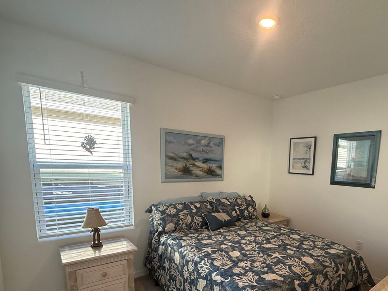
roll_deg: -2.0
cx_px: 245
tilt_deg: -9.0
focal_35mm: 21
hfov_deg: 77.4
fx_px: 235
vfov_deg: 61.4
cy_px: 201
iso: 250
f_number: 2.2
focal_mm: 2.22
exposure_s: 1/120
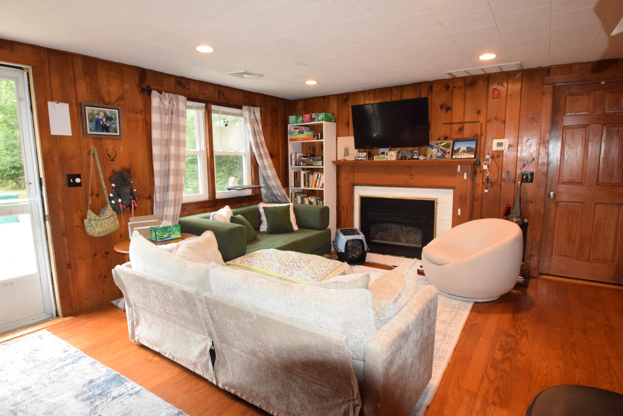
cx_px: 312
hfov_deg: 85.4
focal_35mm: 20
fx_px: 338
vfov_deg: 63.3
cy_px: 208
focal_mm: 13
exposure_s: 1/200
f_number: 11
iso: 6400
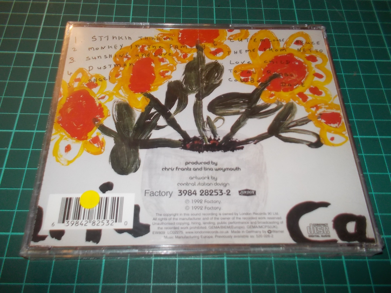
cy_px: 146
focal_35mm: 29
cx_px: 196
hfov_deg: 61.7
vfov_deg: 48.2
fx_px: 328
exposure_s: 1/30
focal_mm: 4.1
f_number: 3.3
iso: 200
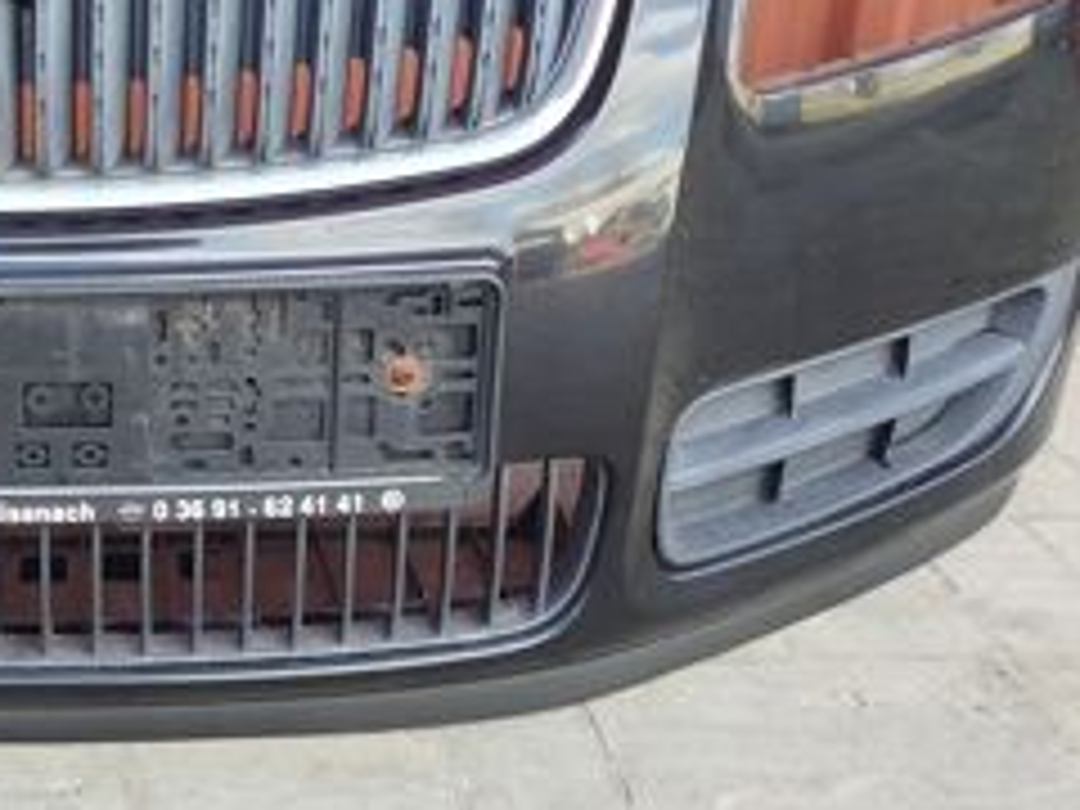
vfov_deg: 22.8
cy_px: 274
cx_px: 9
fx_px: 1997
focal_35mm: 64
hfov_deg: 28.5
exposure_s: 1/50
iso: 50
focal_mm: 5.31
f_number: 1.7
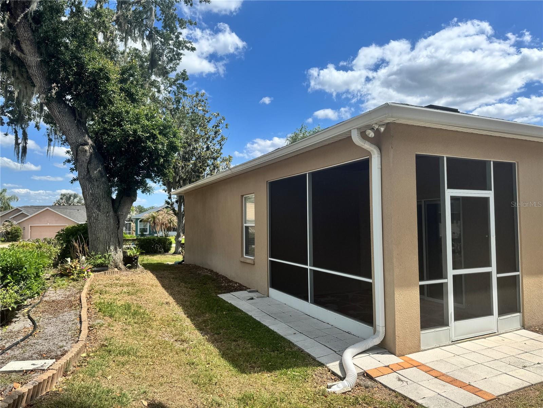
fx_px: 376
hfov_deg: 71.6
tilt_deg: +2.1
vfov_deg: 56.8
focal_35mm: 24
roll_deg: +0.1
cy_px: 204
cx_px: 272
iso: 80
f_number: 1.78
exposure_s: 1/4608
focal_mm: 6.76
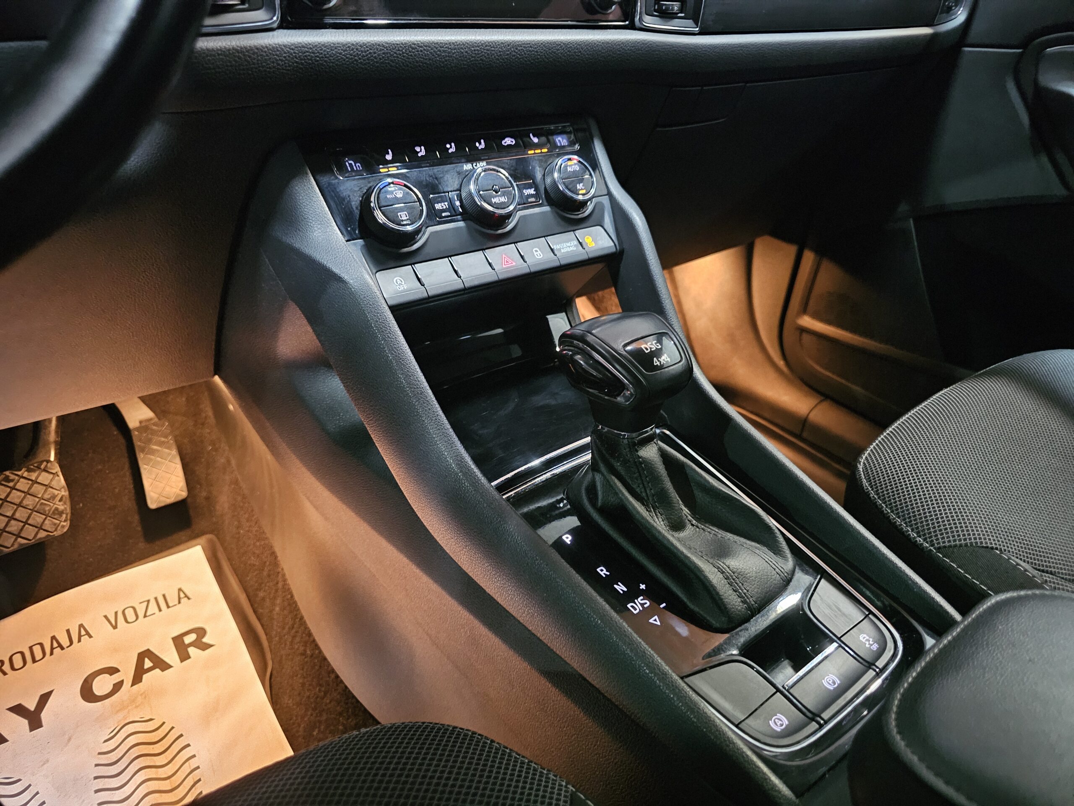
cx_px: 537
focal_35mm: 23
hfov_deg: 73.9
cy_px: 403
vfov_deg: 58.9
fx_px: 714
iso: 2500
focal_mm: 6.3
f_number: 1.7
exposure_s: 1/16.7
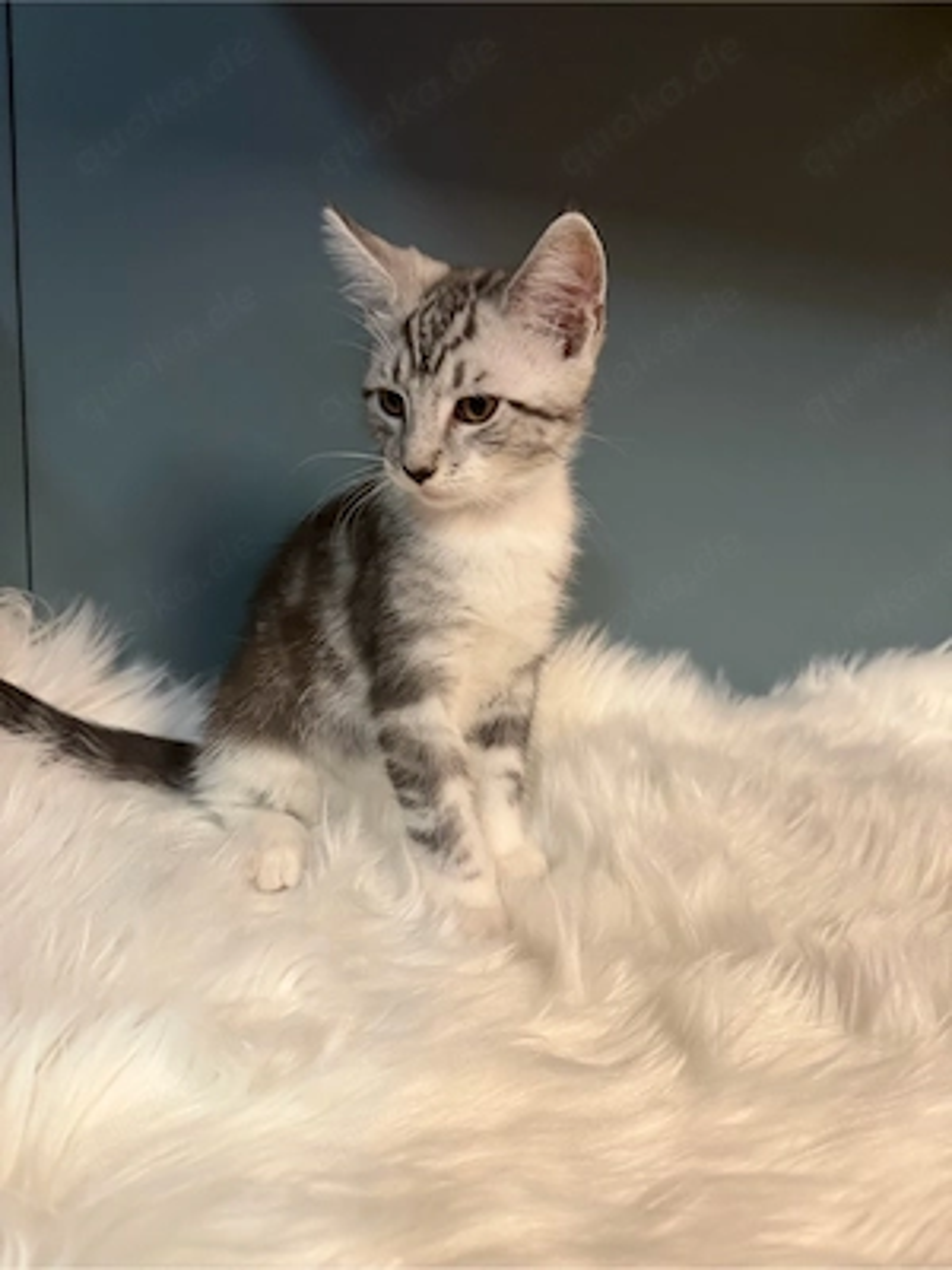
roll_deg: -5.4
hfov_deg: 56.8
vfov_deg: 71.6
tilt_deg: -14.6
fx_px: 880
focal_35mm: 24
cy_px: 635
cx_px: 476
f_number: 1.78
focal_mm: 6.76
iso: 320
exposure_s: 1/60
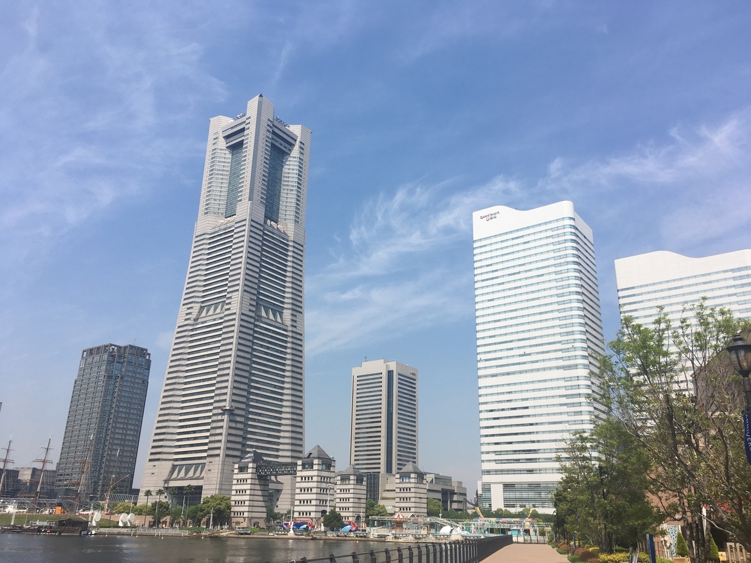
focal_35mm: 29
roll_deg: -0.6
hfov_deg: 61.7
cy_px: 282
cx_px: 376
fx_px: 629
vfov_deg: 48.2
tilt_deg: +19.9
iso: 25
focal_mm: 4.15
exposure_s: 1/2564
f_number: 2.2
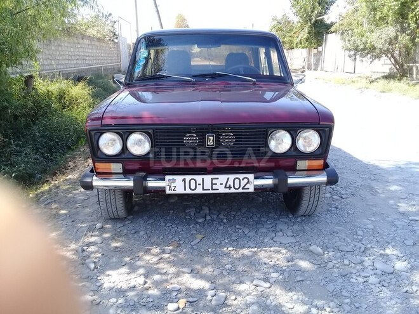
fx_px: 375
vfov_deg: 45.4
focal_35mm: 31
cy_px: 157
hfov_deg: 58.4
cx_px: 210
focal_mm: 3.3
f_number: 2.2
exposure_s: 1/280
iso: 50
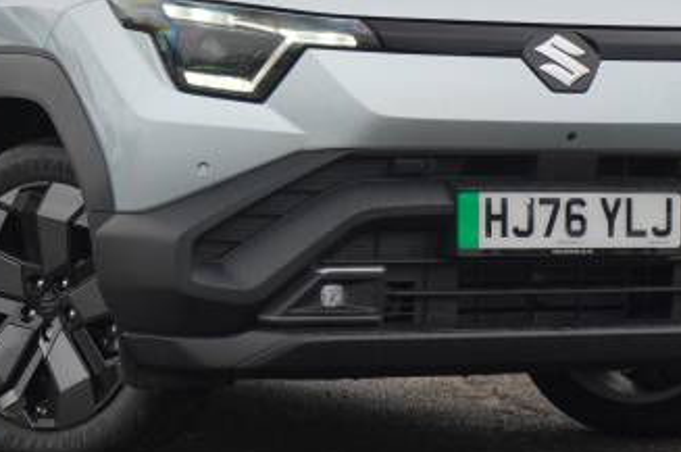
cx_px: 271
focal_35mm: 147
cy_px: 142
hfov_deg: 14.0
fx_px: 2777
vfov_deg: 9.3
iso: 200
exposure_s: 1/90
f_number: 5.6
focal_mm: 50
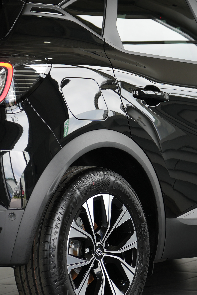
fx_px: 1428
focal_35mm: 174
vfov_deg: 11.8
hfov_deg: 7.9
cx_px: 81
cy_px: 121
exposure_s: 1/80
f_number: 2.8
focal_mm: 61
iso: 125
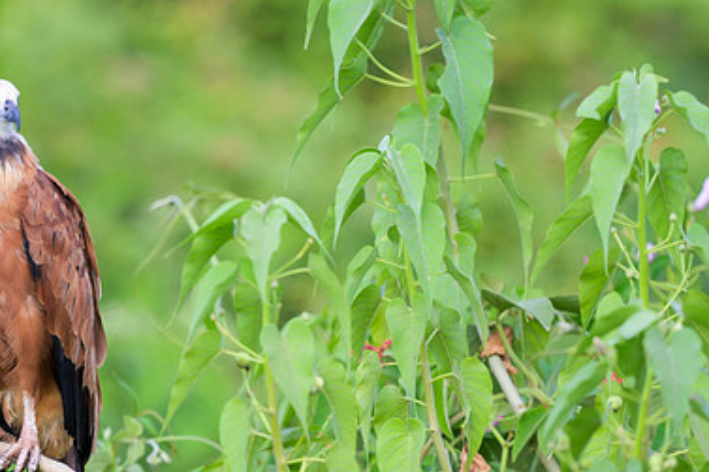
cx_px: 220
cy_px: 347
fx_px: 22953
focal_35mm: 1166
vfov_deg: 1.2
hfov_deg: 1.8
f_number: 2.8
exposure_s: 1/1000
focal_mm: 400
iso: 220
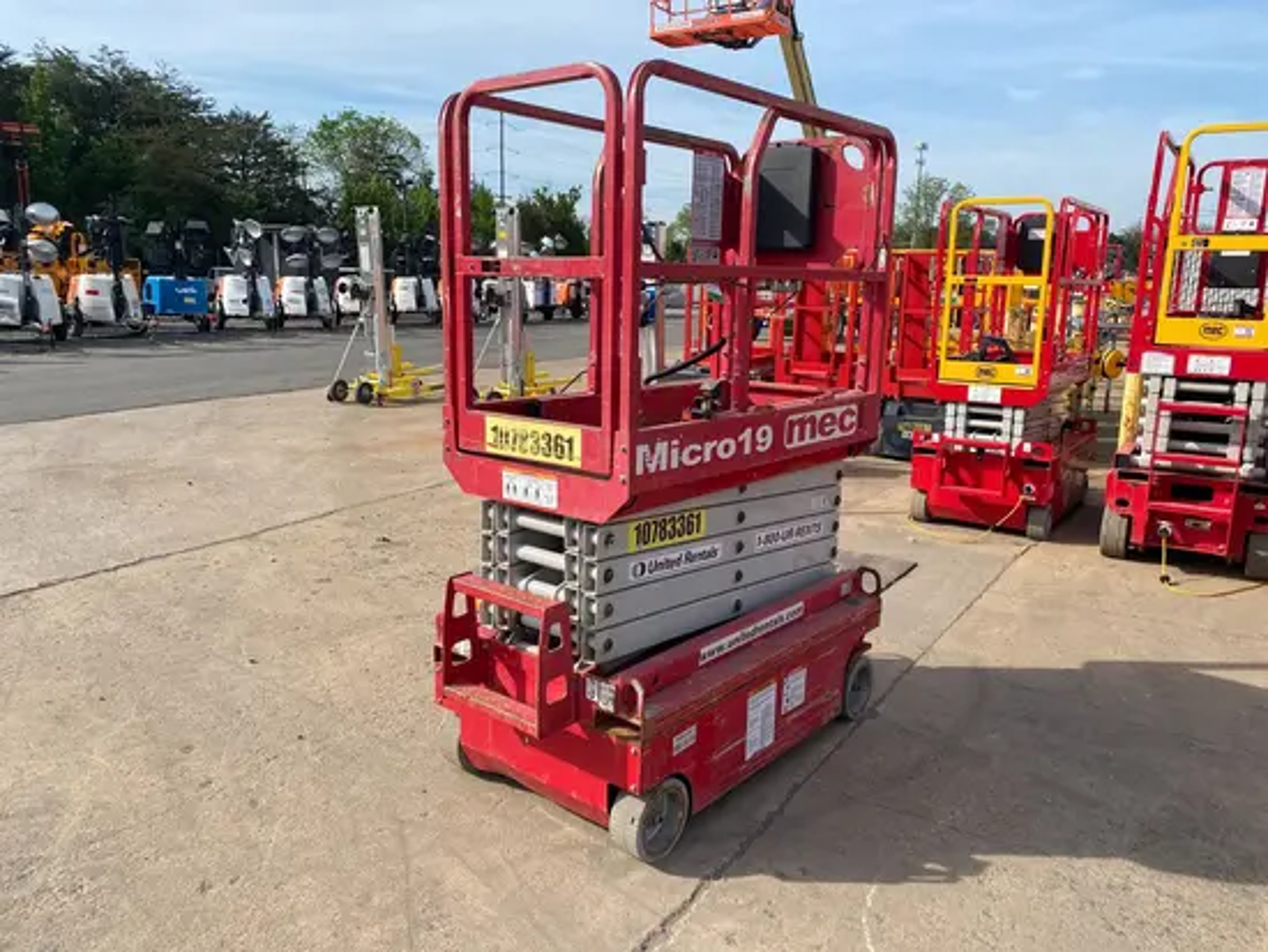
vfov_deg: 53.1
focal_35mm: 26
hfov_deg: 67.3
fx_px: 953
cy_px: 476
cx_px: 634
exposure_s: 1/2028
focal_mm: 4.25
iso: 32
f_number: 1.8
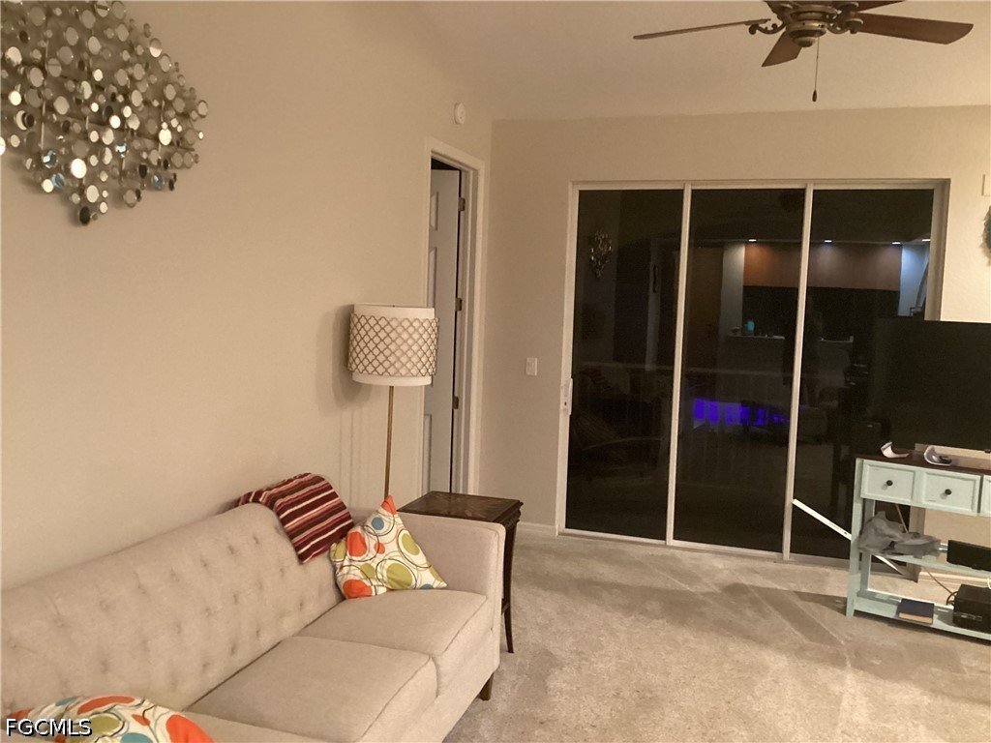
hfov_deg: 58.4
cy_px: 372
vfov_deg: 45.4
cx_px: 496
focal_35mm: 31
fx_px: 887
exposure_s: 1/30
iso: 640
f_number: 2.4
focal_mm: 3.3
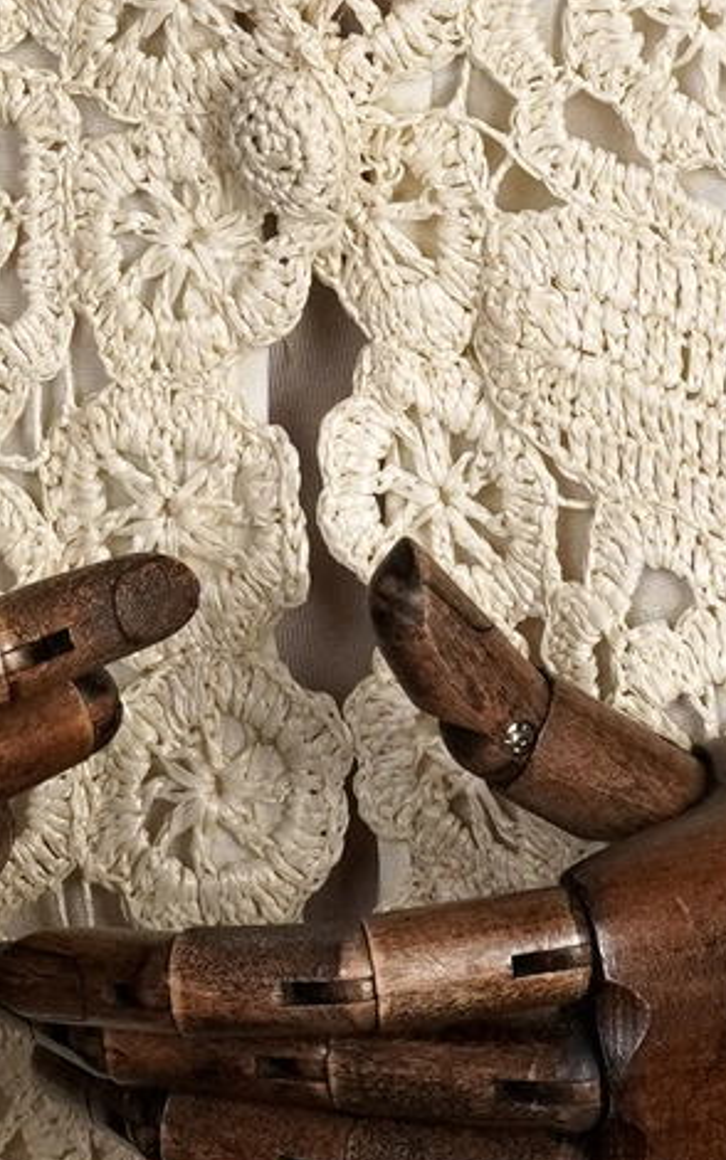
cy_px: 289
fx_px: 9491
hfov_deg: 4.4
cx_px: 511
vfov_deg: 7.0
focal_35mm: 300
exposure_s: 1/60
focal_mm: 32
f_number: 6.3
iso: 320
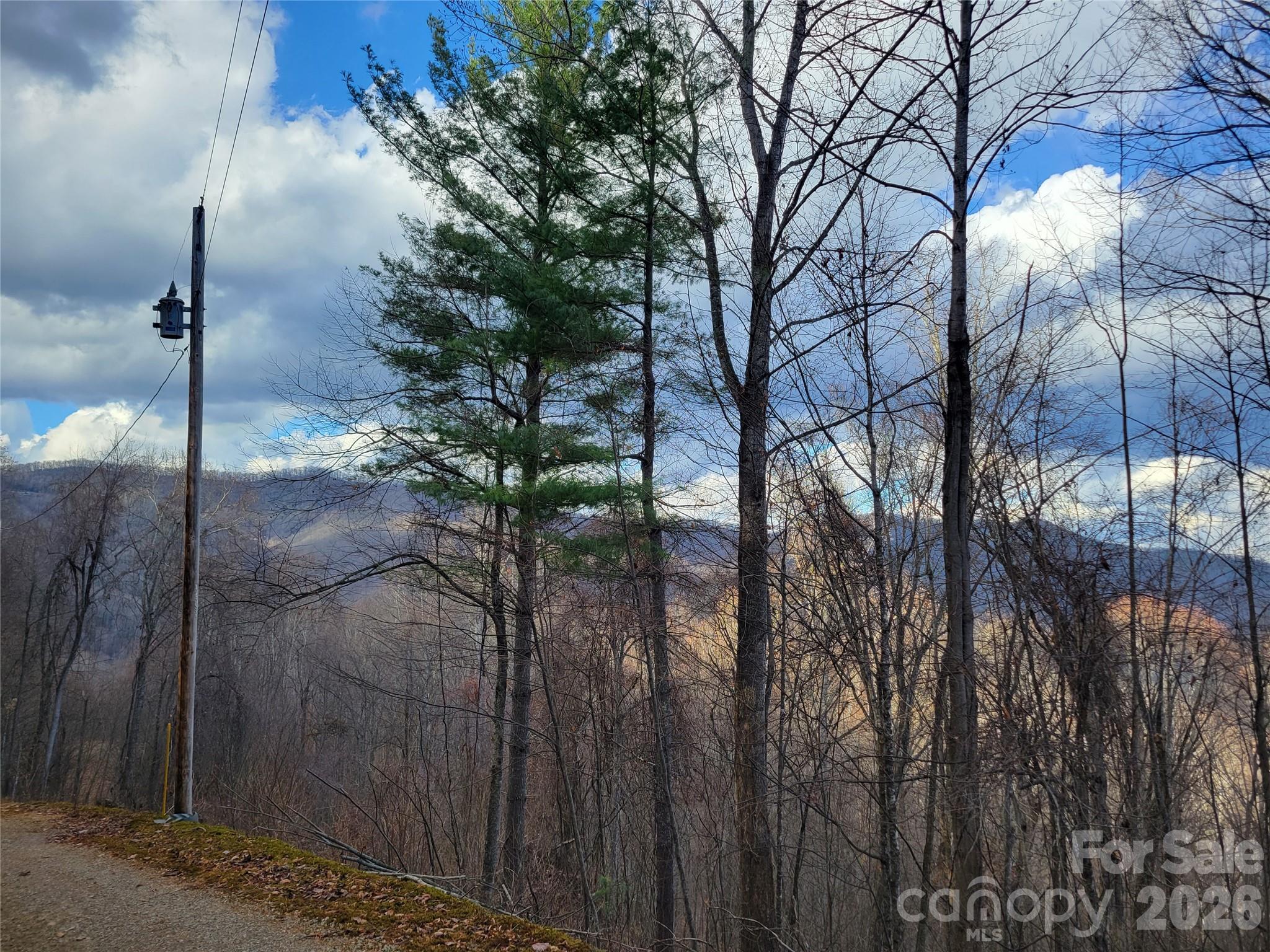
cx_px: 635
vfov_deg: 53.1
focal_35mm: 26
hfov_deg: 67.3
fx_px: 954
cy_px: 476
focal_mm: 5.4
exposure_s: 1/758
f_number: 1.8
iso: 40
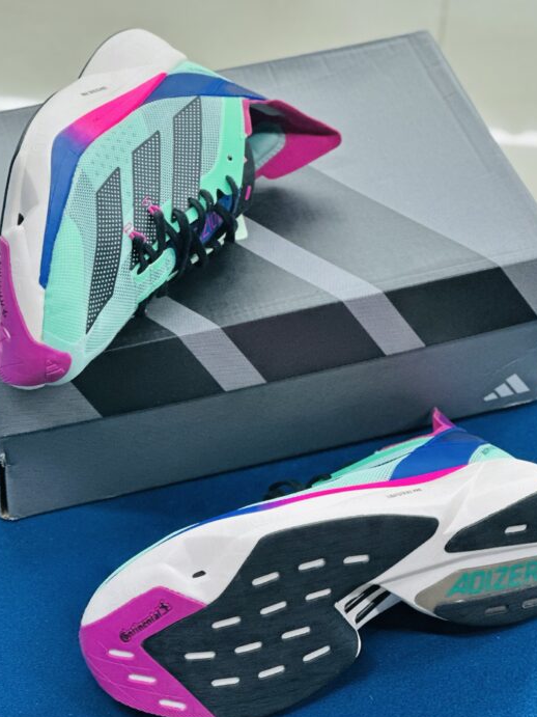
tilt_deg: -41.4
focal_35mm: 104
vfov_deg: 18.9
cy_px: 351
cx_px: 266
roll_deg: +0.6
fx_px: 2152
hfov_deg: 14.2
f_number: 2.8
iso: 200
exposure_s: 1/100
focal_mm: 9
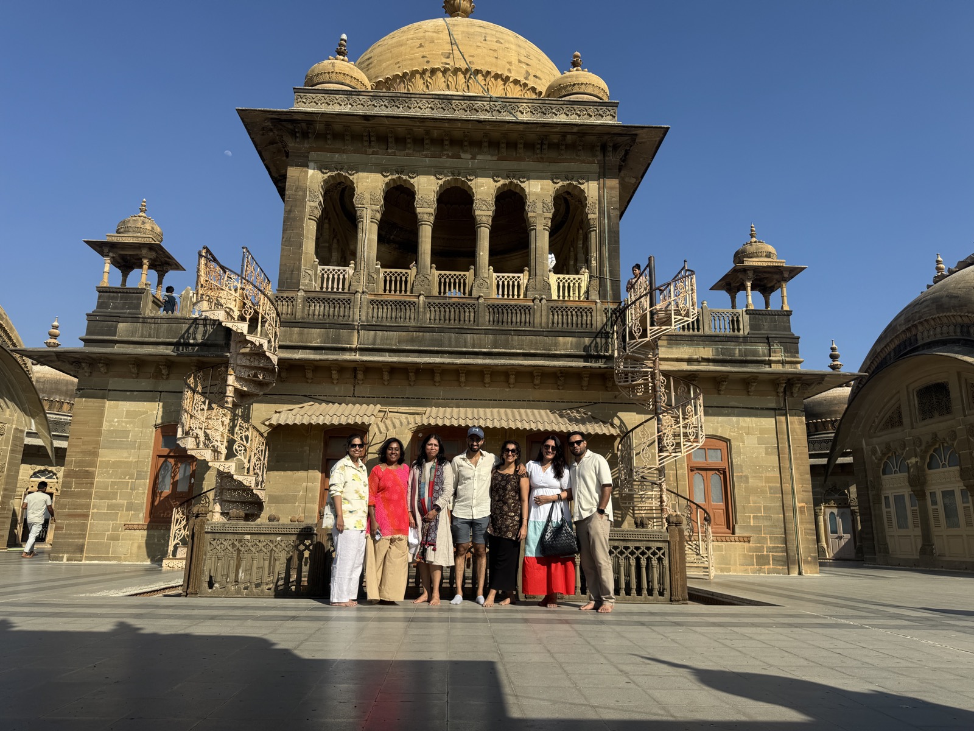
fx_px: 675
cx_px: 487
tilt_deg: +12.7
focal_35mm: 24
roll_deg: -0.7
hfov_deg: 71.6
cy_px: 366
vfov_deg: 56.8
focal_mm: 6.76
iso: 80
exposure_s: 1/5814
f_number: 1.78
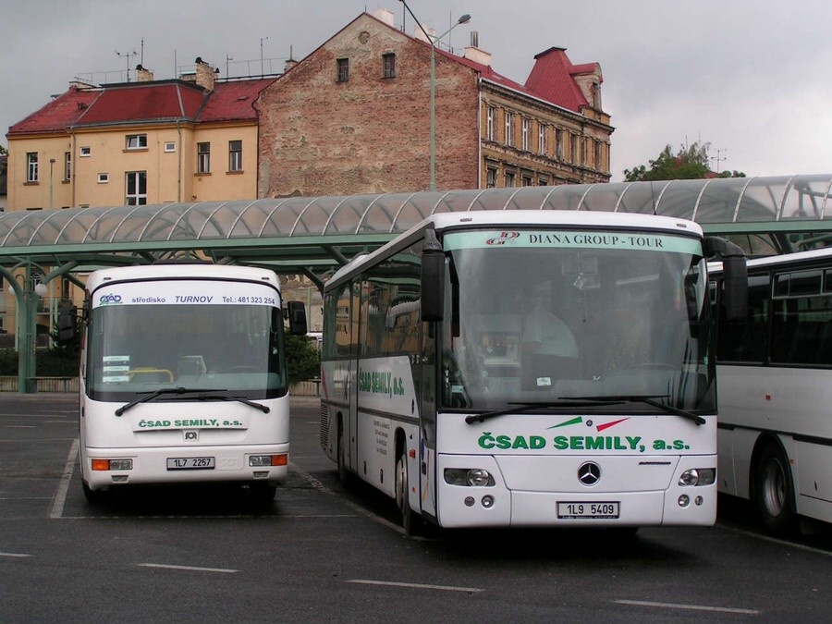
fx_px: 1514
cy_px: 312
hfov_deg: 30.7
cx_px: 416
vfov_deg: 23.3
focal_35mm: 63
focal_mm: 9.7
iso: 50
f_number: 5
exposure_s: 1/160
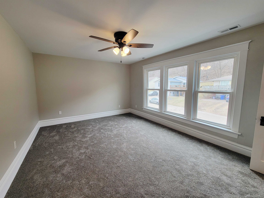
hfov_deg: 106.2
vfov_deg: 89.9
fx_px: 99
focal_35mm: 13
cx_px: 132
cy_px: 99
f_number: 2.2
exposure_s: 1/60.2
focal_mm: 2.2
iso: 50
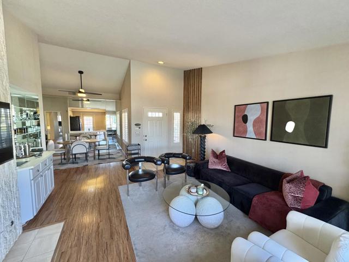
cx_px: 174
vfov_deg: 85.7
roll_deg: +0.2
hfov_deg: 102.1
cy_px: 131
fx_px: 141
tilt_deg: -3.7
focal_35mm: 14
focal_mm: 2.22
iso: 320
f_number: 2.2
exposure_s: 1/120
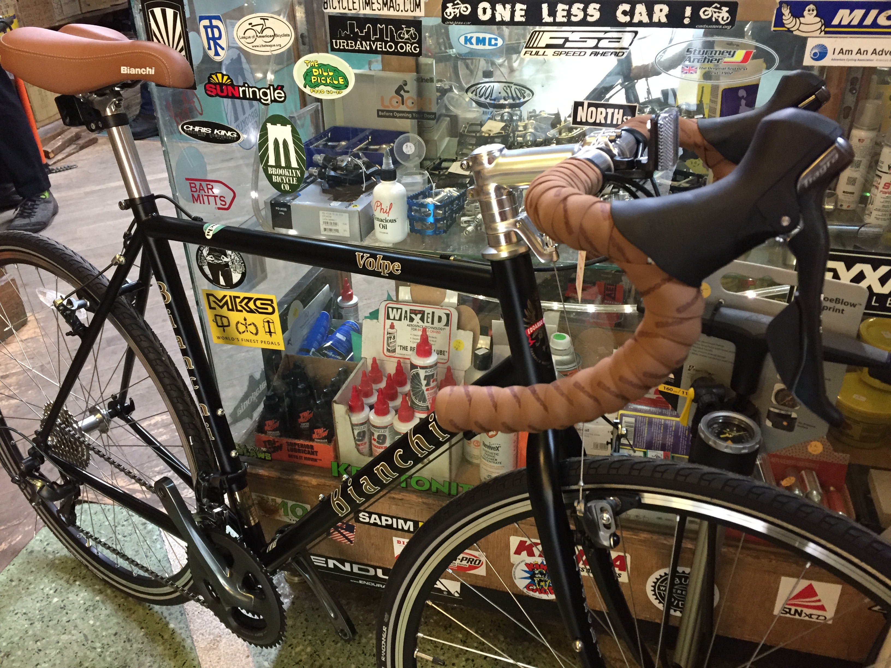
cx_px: 446
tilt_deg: -32.7
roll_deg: +1.9
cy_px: 334
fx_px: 746
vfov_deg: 48.2
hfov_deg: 61.7
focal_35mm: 29
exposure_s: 1/24
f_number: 2.2
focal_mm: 4.15
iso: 250
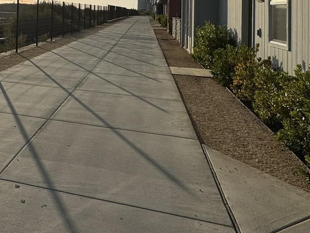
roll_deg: -1.7
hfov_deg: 42.8
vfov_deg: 33.0
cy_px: -1
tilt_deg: +0.5
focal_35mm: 40
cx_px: 29
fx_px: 358
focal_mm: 2.22
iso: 40
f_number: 2.2
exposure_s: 1/7299
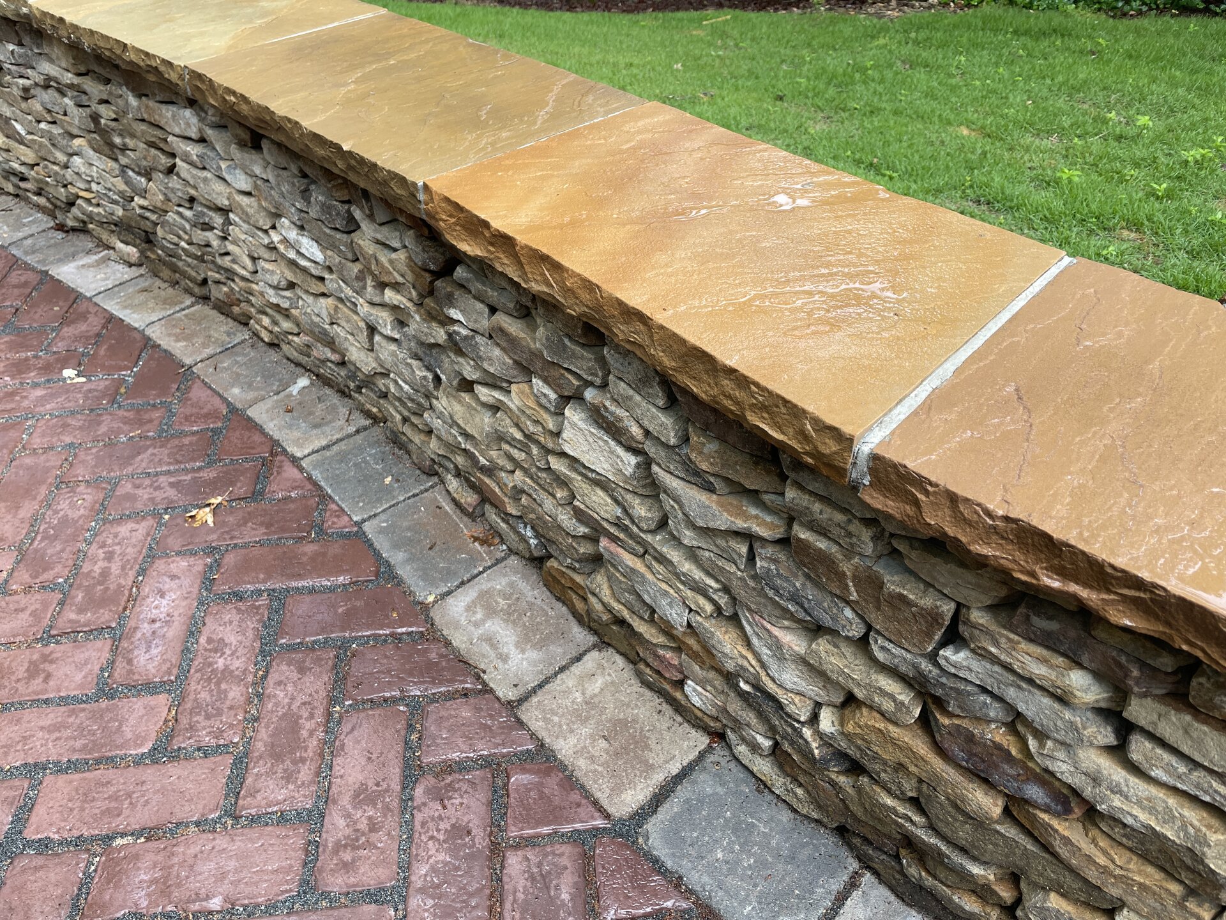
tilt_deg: -39.9
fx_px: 921
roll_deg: +1.8
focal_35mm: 26
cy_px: 460
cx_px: 613
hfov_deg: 67.3
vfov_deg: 53.1
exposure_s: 1/270
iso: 32
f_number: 1.6
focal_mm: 4.2
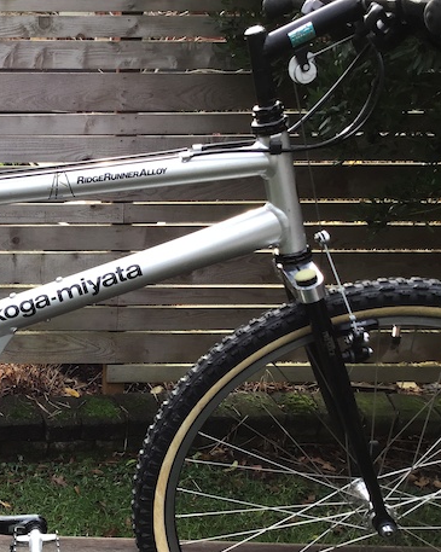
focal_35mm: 53
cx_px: -11
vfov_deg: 35.1
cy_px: 361
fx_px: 866
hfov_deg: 26.8
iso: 32
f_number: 2.4
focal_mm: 3.3
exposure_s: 1/120
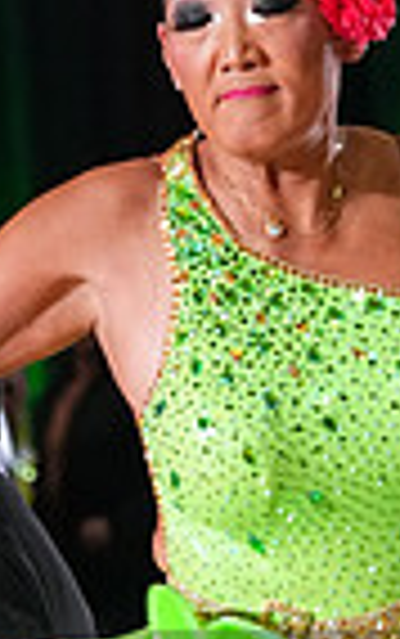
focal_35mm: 555
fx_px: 9661
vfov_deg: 3.8
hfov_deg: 2.4
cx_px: 151
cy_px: 783
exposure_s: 1/400
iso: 8000
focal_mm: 133
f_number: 5
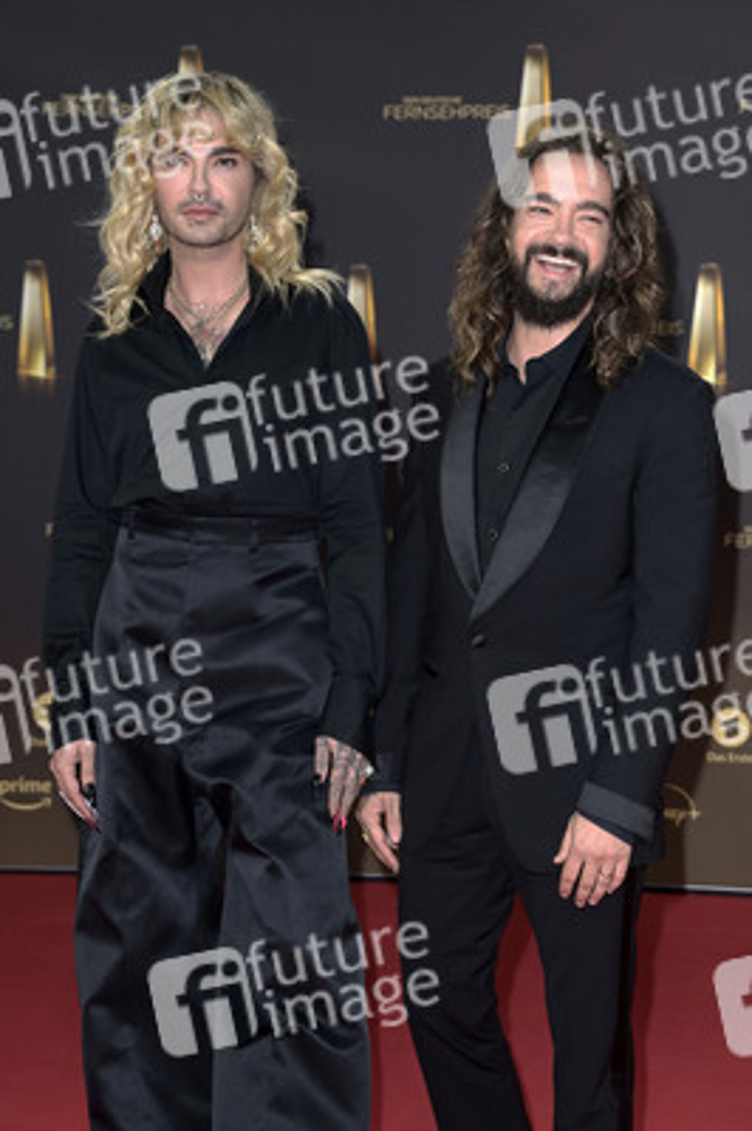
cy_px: 566
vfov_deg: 22.6
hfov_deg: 15.2
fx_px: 2825
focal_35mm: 90
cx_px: 376
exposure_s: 1/250
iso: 800
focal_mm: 90
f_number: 6.3
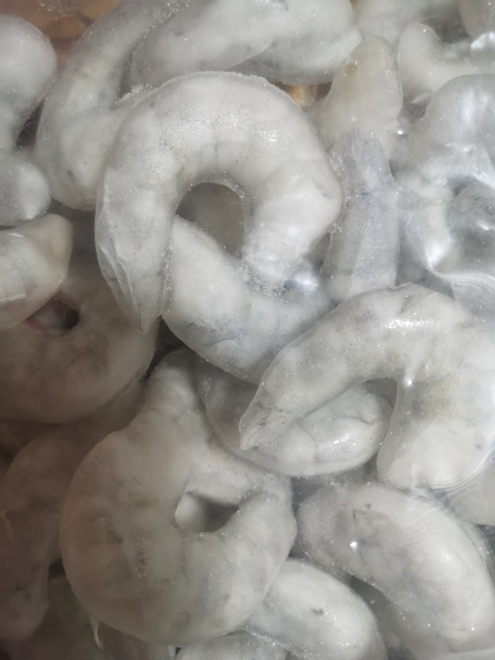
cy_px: 330
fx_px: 515
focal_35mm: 27
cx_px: 248
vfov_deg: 65.3
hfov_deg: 51.3
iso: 250
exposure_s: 1/33.3
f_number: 1.8
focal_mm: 5.58
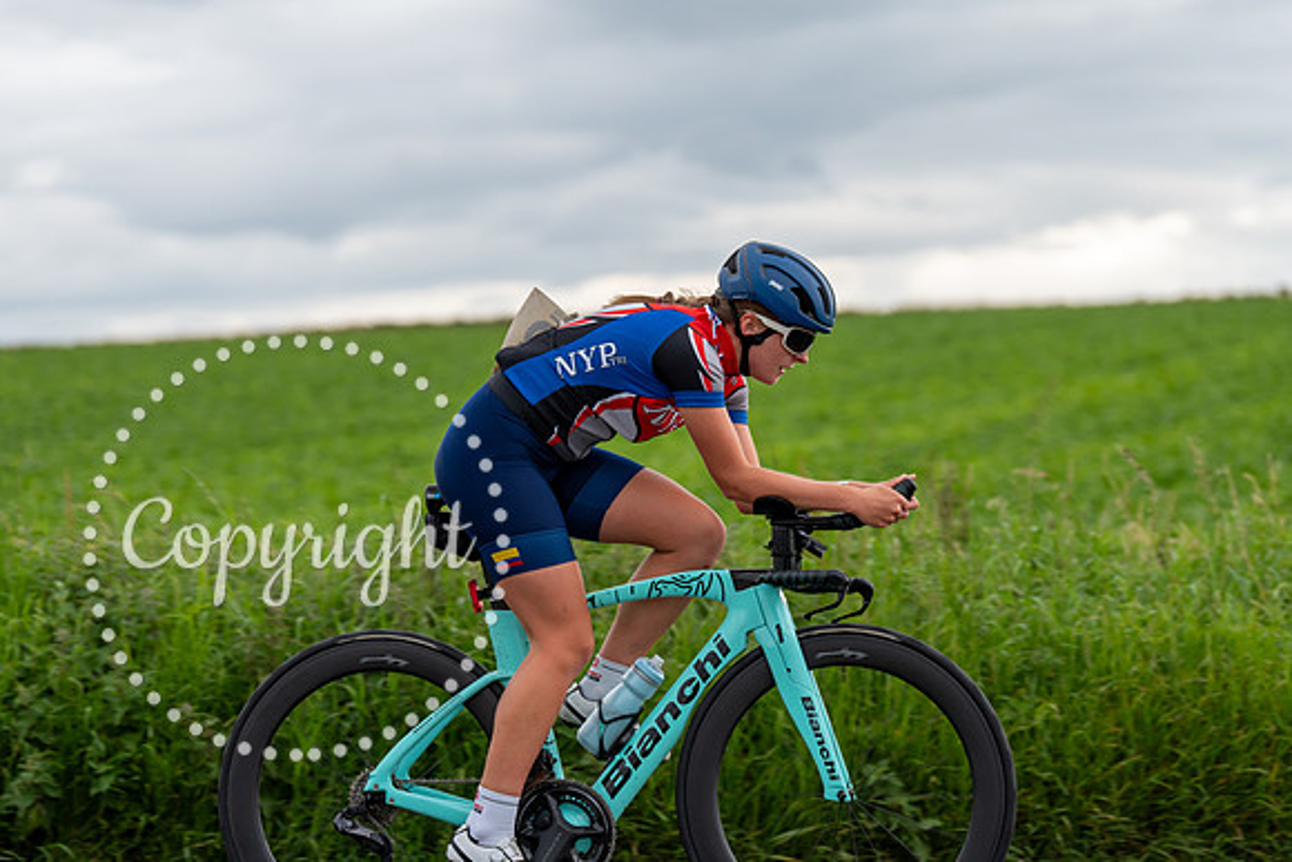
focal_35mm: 96
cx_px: 646
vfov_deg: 14.3
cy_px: 431
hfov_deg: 21.2
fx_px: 3446
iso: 500
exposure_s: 1/800
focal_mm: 96
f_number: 3.2
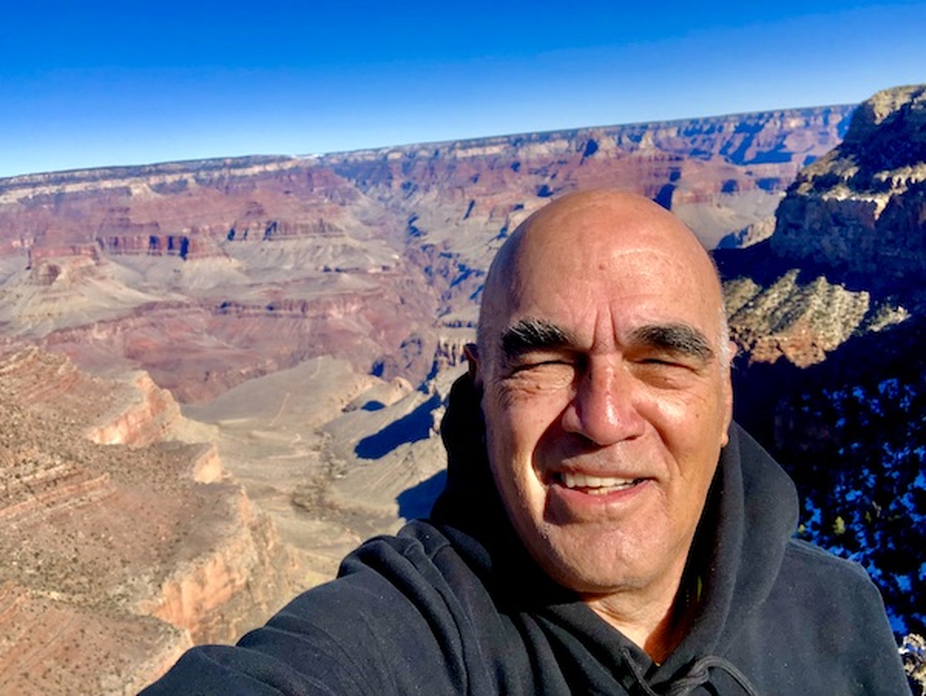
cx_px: 463
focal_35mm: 32
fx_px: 857
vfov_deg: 44.2
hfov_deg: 56.8
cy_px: 348
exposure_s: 1/1404
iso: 20
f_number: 2.2
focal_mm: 2.87
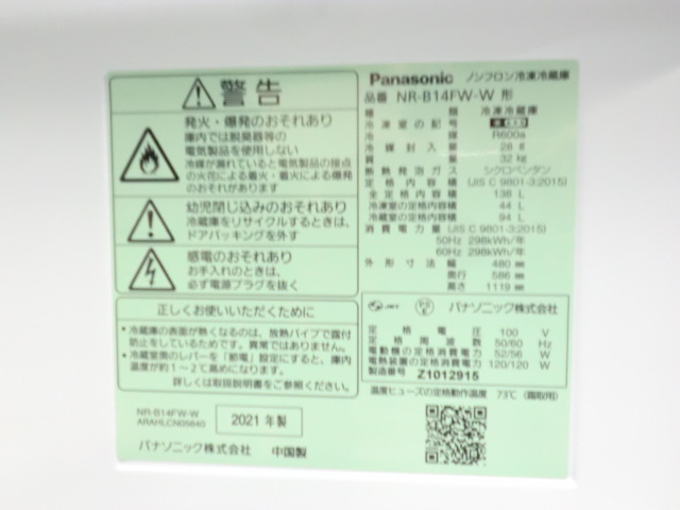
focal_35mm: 38
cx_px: 340
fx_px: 746
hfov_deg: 49.0
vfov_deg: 37.7
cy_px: 255
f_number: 3.9
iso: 800
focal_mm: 6.9
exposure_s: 1/20
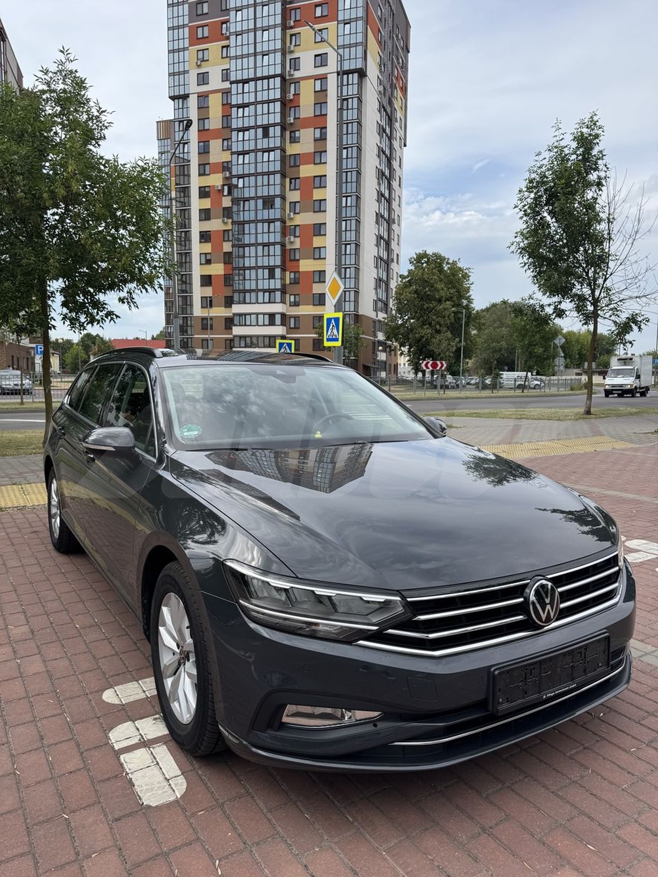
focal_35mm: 24
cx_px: 329
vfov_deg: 71.6
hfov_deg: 56.8
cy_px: 438
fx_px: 608
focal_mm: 6.76
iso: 80
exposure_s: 1/2331
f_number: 1.78
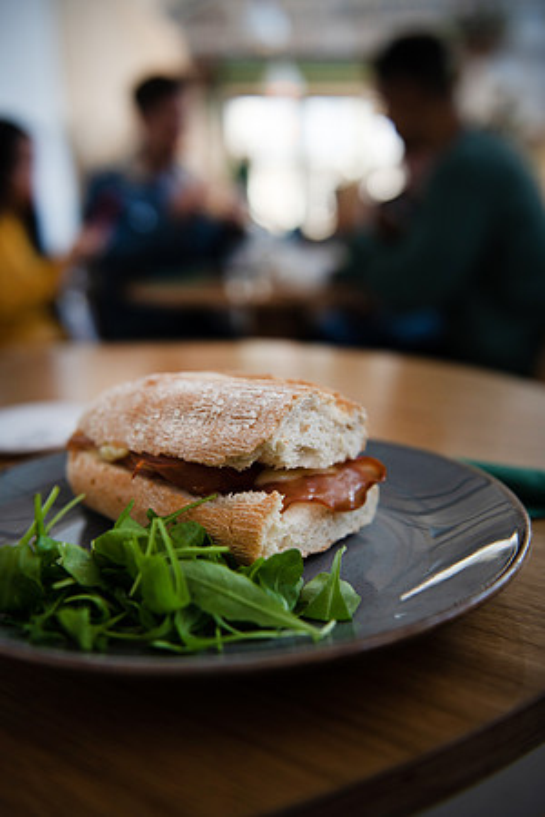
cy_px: 408
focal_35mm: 35
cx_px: 272
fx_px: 795
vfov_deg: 54.4
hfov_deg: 37.9
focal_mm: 35
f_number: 2.8
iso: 200
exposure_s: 1/125
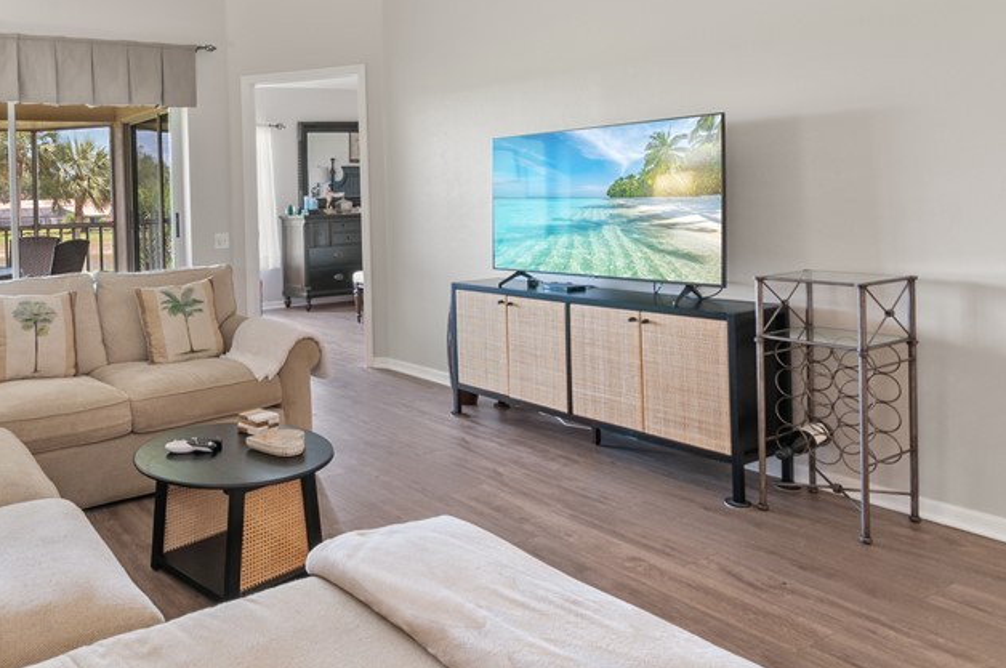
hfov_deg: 64.9
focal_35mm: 26
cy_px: 234
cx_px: 242
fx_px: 726
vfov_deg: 48.8
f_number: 8
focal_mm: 10
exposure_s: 1.6
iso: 200
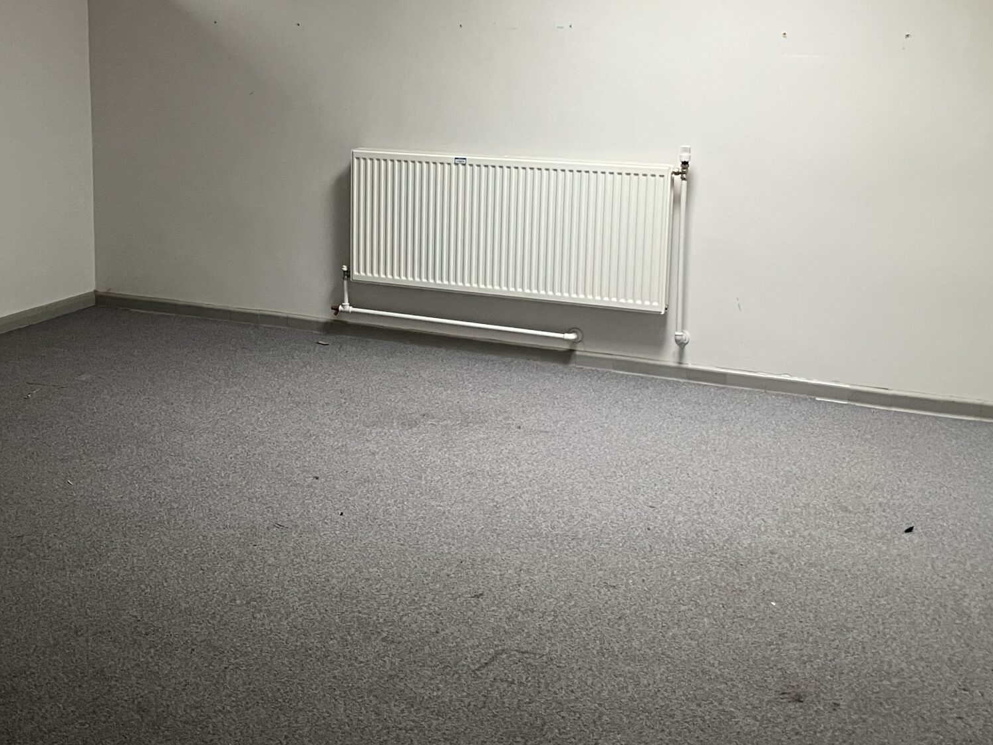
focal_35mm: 48
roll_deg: -0.8
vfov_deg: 30.1
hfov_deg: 39.2
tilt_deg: -9.8
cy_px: 276
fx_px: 1377
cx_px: 340
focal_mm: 3.99
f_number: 1.8
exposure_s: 1/60
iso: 250
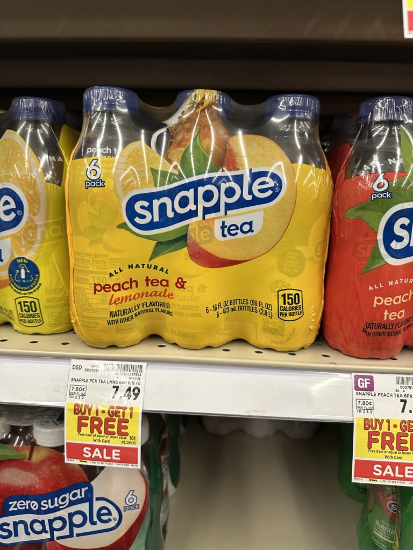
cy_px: 275
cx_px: 206
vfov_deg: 71.6
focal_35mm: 24
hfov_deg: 56.8
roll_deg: -1.8
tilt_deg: -13.4
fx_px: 382
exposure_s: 1/83
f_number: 1.78
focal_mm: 6.86
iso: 250
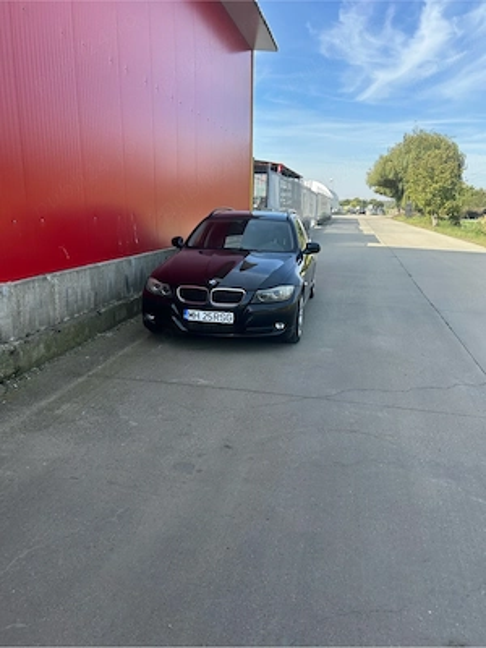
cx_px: 243
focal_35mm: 26
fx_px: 487
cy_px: 324
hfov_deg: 53.1
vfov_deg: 67.3
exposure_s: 1/1124
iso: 50
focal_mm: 5.7
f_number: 1.5
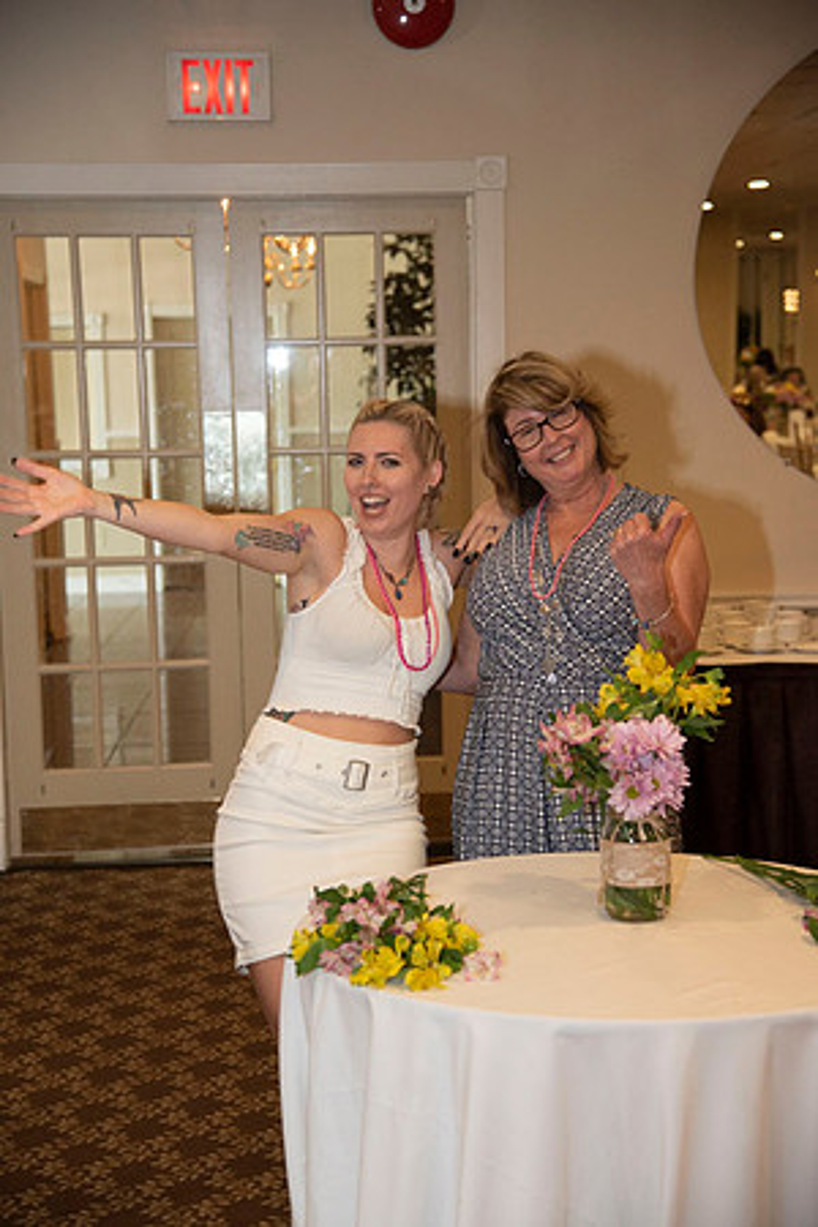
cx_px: 409
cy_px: 614
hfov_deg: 21.9
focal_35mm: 62
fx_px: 2113
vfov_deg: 32.4
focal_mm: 62
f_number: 4
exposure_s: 1/200
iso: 640
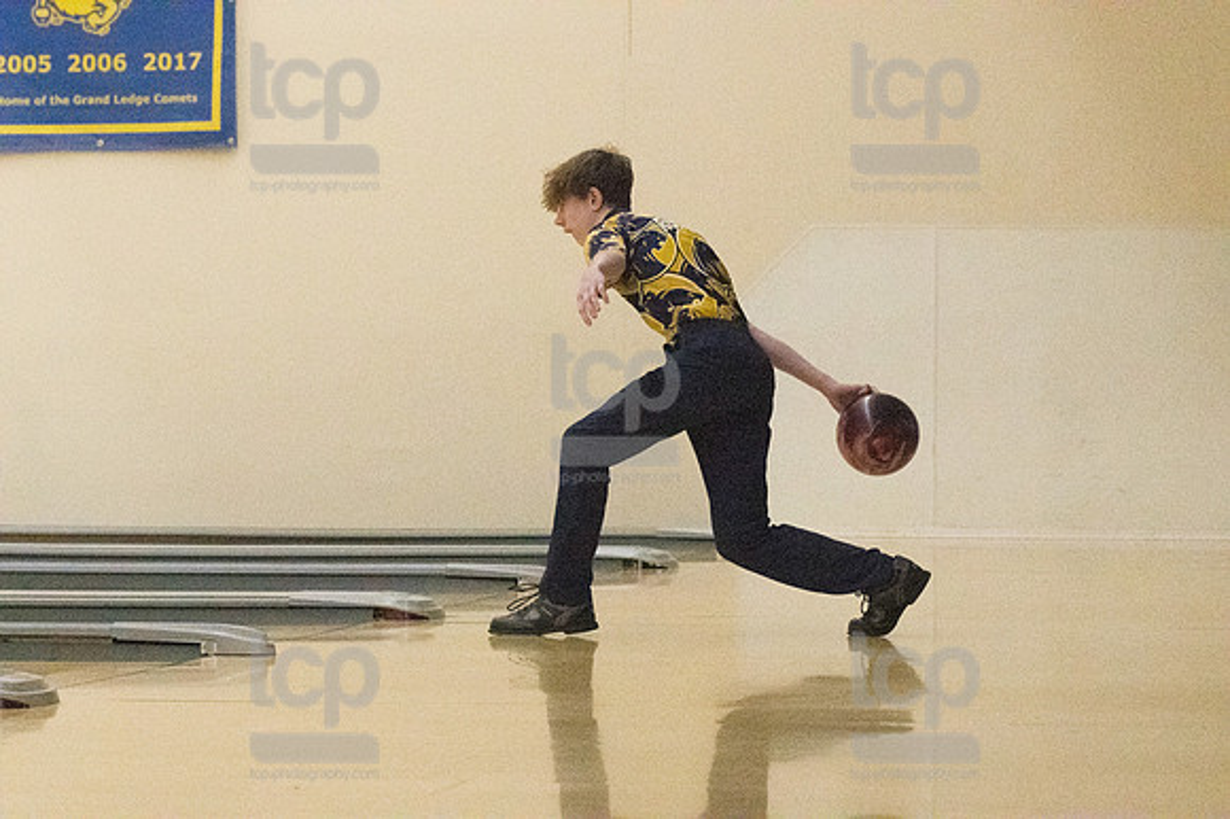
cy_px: 410
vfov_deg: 9.9
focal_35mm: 138
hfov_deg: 14.9
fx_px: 4712
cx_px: 615
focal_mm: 92
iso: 10000
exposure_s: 1/1250
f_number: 4.5
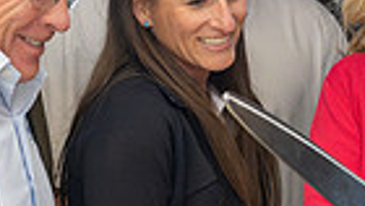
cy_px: 20
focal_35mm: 287
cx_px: 430
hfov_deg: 7.5
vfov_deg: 4.2
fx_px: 2780
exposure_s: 1/320
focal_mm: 66
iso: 4000
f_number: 4
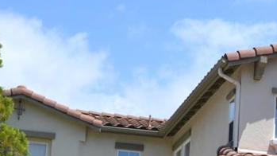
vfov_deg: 9.9
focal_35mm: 120
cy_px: 214
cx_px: 317
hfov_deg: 17.2
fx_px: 881
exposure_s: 1/250
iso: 100
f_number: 8
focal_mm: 26
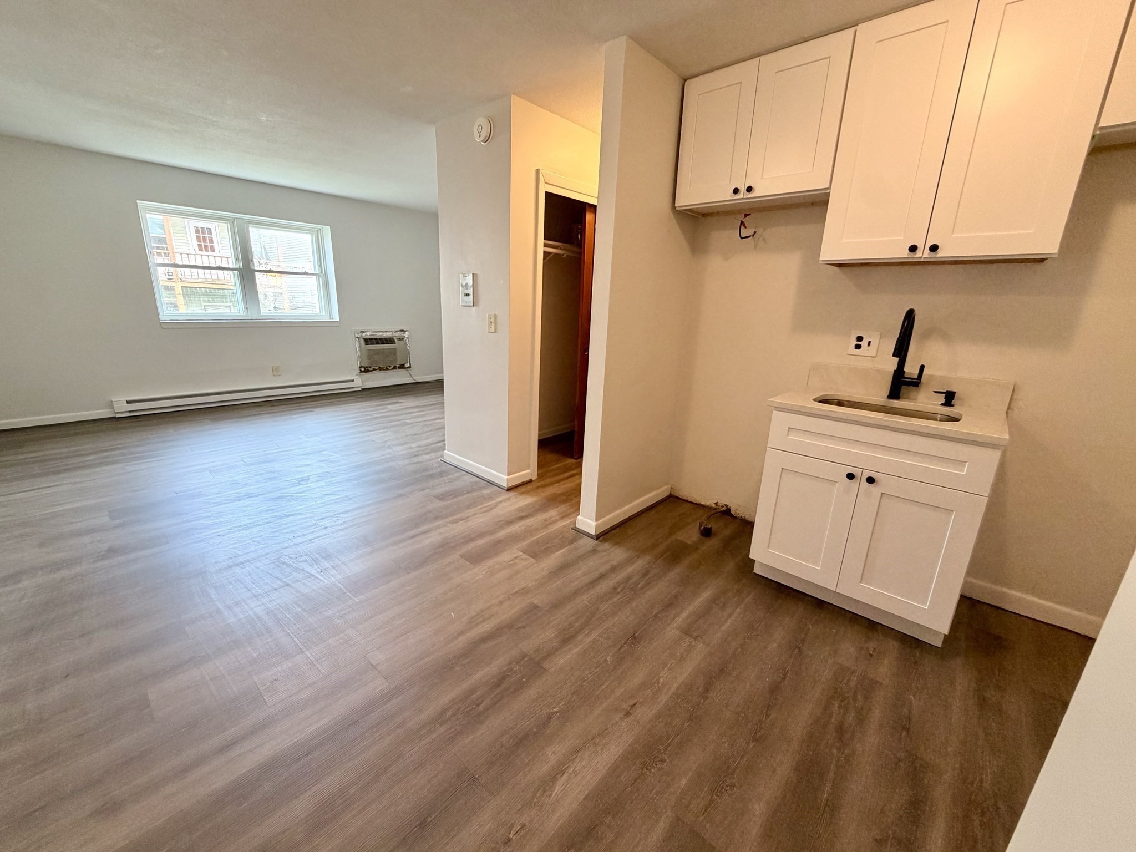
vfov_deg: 85.7
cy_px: 426
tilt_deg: -15.2
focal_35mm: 14
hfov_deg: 102.1
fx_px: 459
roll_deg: -2.0
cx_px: 568
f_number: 2.2
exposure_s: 1/60
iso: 160
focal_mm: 2.22
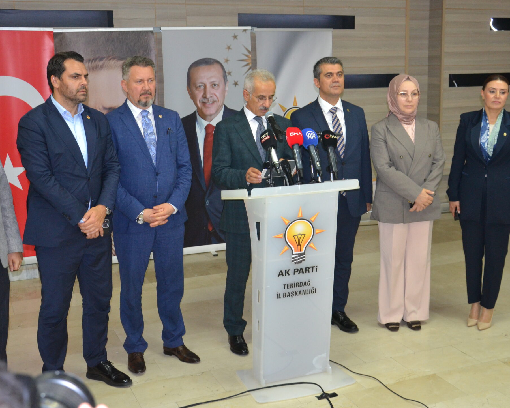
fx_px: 725
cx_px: 276
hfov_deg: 38.8
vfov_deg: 31.4
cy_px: 188
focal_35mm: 48
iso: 1000
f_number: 3.8
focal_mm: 24
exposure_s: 1/60
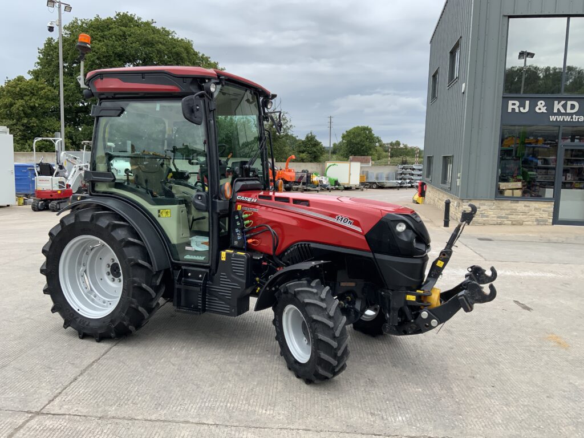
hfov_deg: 61.7
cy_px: 219
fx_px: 489
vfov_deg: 48.2
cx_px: 292
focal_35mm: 29
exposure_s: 1/599
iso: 16
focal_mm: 3
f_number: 1.8
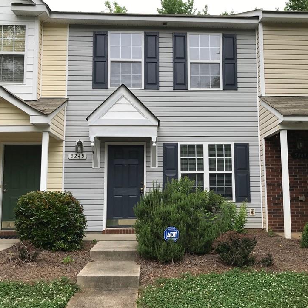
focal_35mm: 35
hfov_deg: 46.9
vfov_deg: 47.2
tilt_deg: +9.0
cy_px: 160
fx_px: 352
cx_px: 186
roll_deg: -0.1
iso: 20
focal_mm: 3.99
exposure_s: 1/504
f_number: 1.8
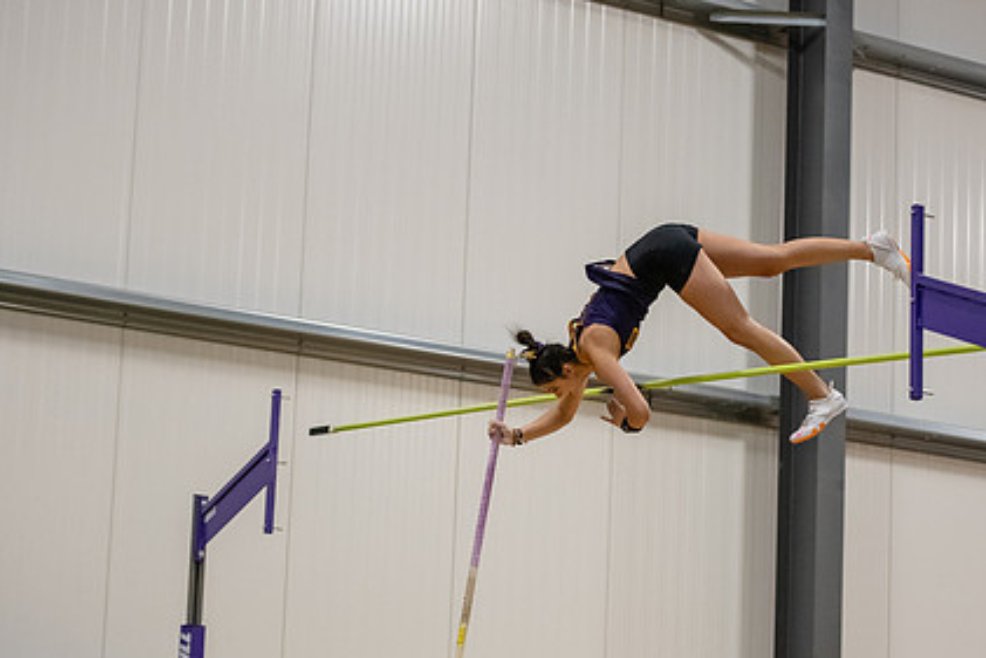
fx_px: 3096
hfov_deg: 18.1
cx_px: 546
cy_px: 388
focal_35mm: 113
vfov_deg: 12.1
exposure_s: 1/800
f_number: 2.8
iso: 5000
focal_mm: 82
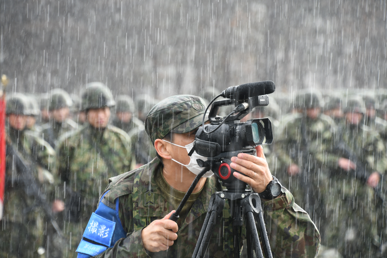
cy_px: 129
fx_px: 2580
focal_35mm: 240
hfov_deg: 8.6
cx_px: 194
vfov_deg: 5.7
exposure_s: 1/160
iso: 200
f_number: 8
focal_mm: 160
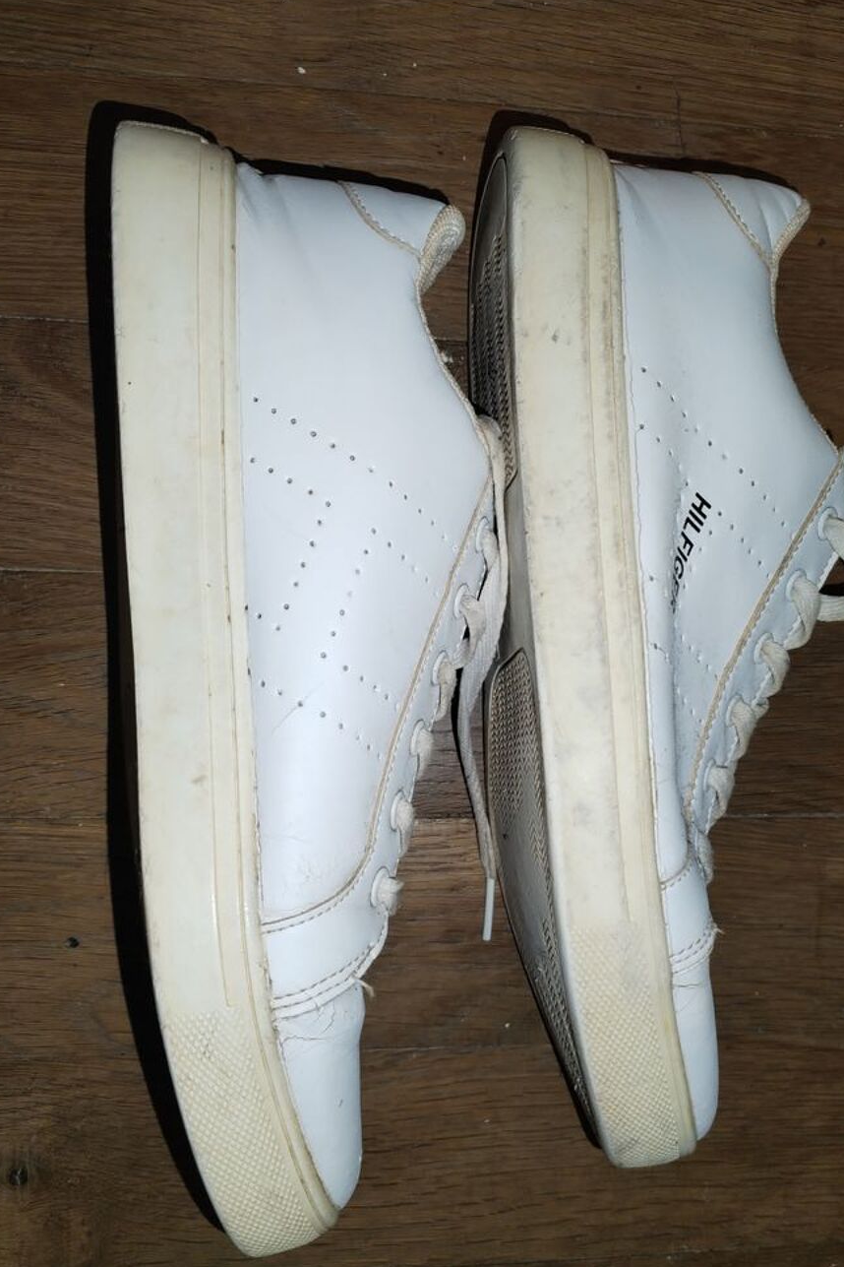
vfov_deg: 65.5
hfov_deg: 46.3
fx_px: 985
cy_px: 628
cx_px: 480
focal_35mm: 28
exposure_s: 1/47.3
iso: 400
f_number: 1.8
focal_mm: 4.75
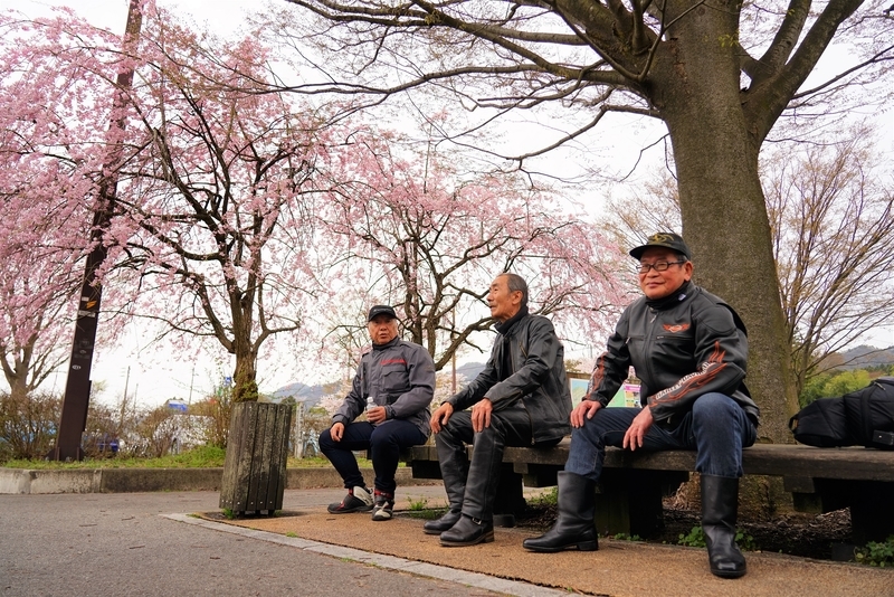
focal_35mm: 24
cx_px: 447
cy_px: 298
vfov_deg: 53.2
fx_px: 596
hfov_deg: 73.7
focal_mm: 24
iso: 100
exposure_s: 1/320
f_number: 4
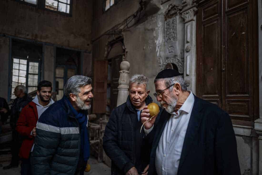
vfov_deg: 46.4
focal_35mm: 28
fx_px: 204
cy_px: 88
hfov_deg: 65.5
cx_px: 131
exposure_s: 1/400
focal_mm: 28
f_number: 1.7
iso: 400
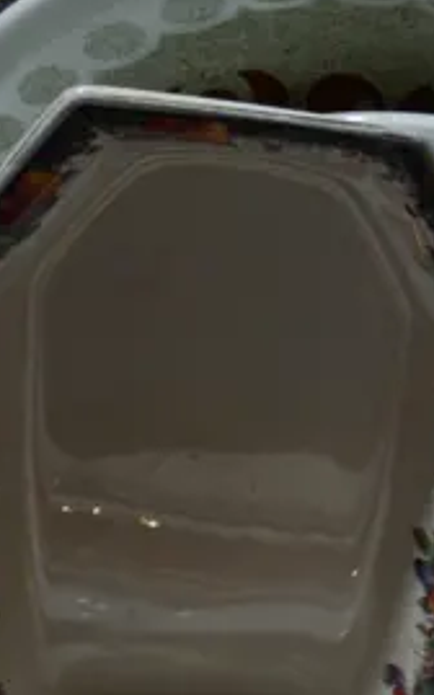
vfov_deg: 16.0
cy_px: 1207
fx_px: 2140
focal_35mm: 113
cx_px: 528
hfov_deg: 11.3
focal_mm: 14
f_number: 3.5
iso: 200
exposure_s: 1/125
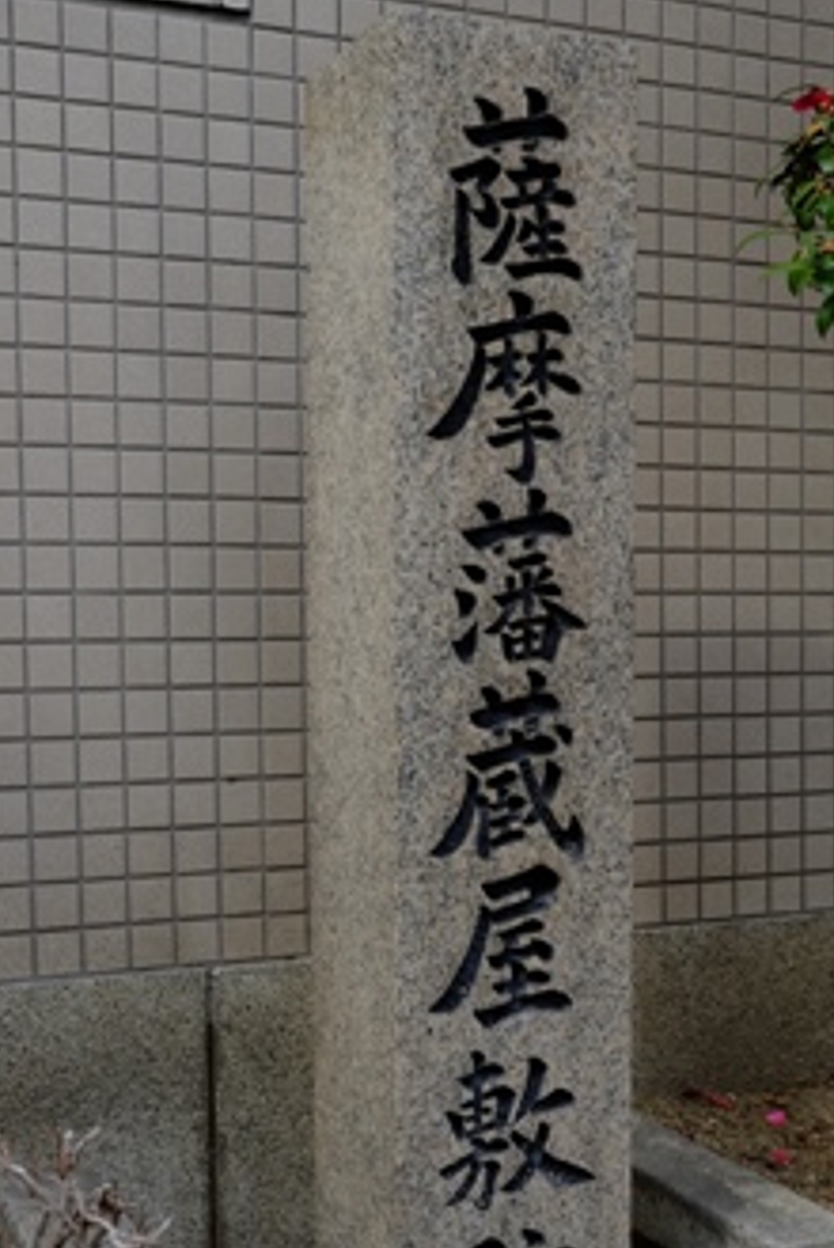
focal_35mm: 49
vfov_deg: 40.1
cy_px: 762
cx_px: 517
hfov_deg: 27.5
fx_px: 1699
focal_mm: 24.3
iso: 200
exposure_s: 1/480
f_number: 3.6
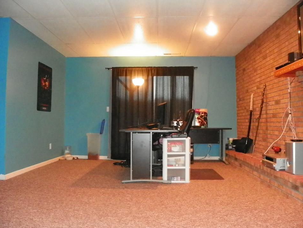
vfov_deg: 49.8
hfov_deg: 63.4
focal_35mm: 28
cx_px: 155
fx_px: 245
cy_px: 113
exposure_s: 1/30
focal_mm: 4.6
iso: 800
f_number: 2.8
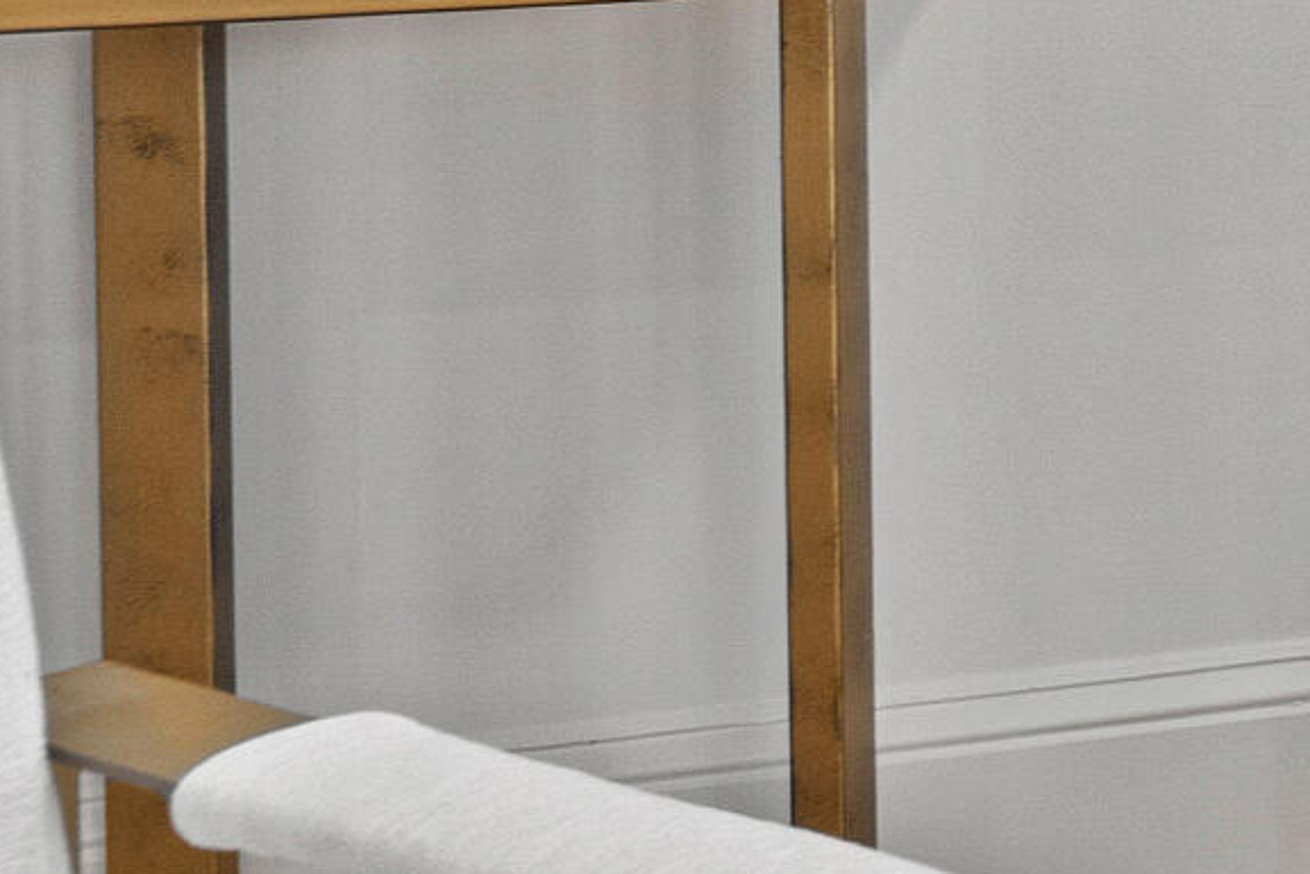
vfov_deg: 15.6
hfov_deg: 14.5
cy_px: -568
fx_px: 2839
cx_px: 3261
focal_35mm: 78
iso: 100
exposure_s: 1/2
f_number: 8
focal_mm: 10
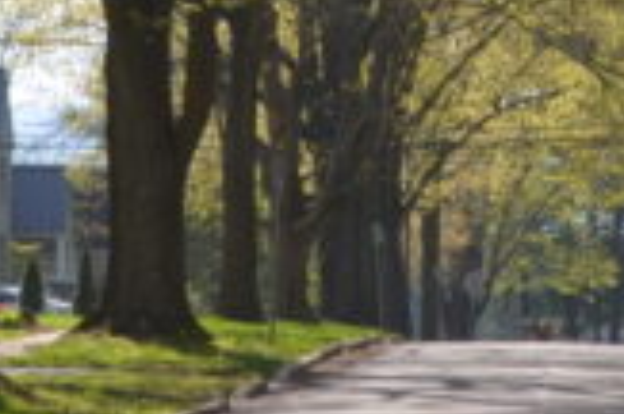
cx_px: 727
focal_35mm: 376
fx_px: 6505
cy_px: -422
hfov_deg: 5.5
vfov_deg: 3.6
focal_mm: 40
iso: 200
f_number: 5.3
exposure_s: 1/640
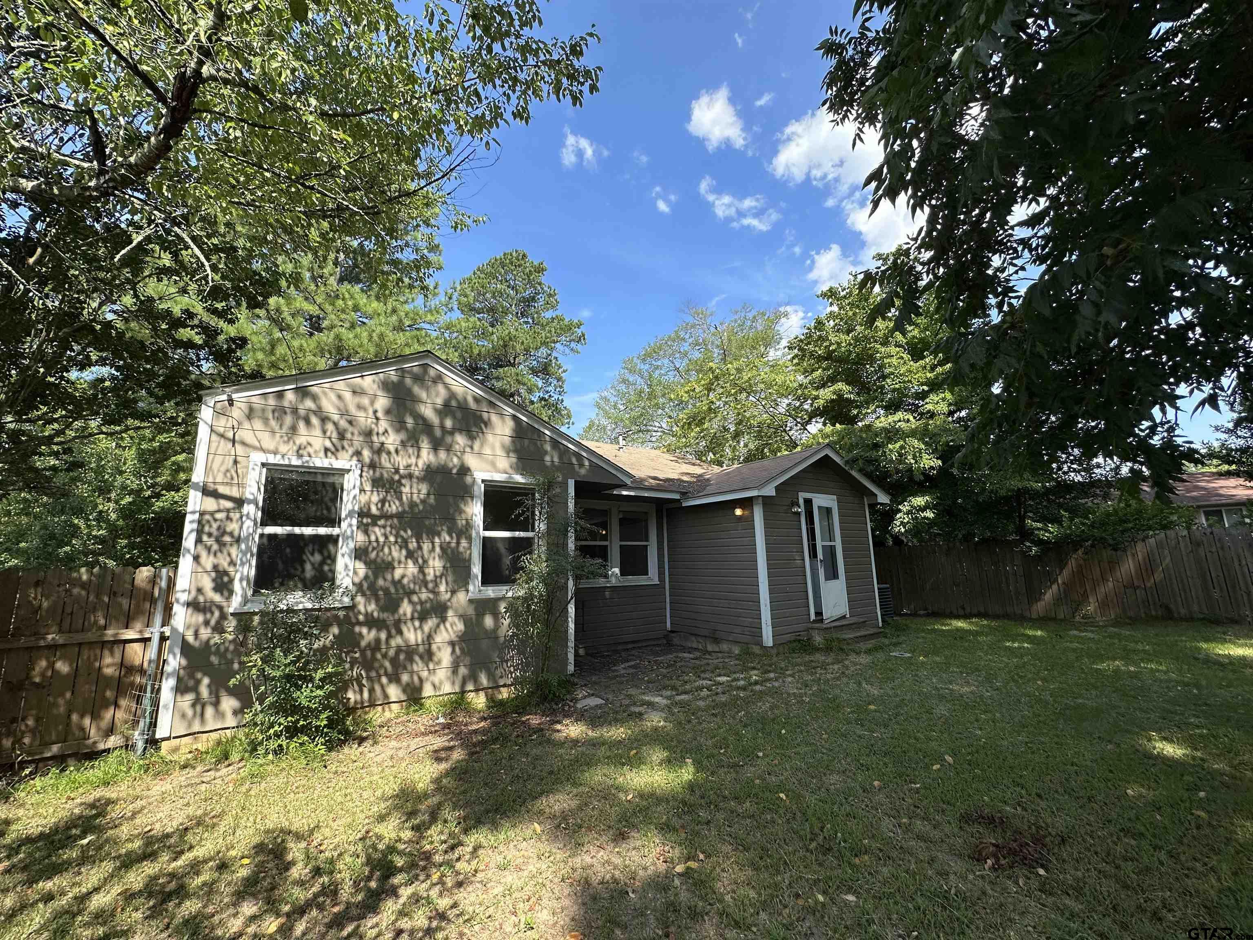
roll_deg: +1.2
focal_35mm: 14
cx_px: 626
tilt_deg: +10.2
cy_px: 470
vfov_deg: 85.7
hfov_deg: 102.1
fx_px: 507
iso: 40
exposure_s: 1/1221
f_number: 2.2
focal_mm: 2.22
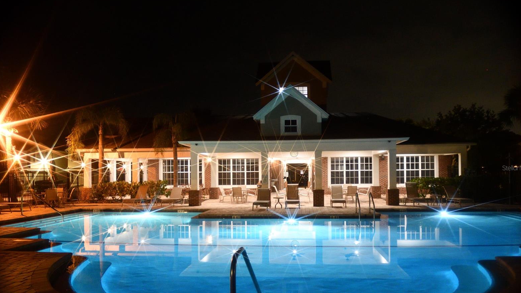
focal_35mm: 29
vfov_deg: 40.1
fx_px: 401
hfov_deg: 66.1
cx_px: 265
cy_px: 168
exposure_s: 1/20
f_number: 3.5
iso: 2000
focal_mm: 18
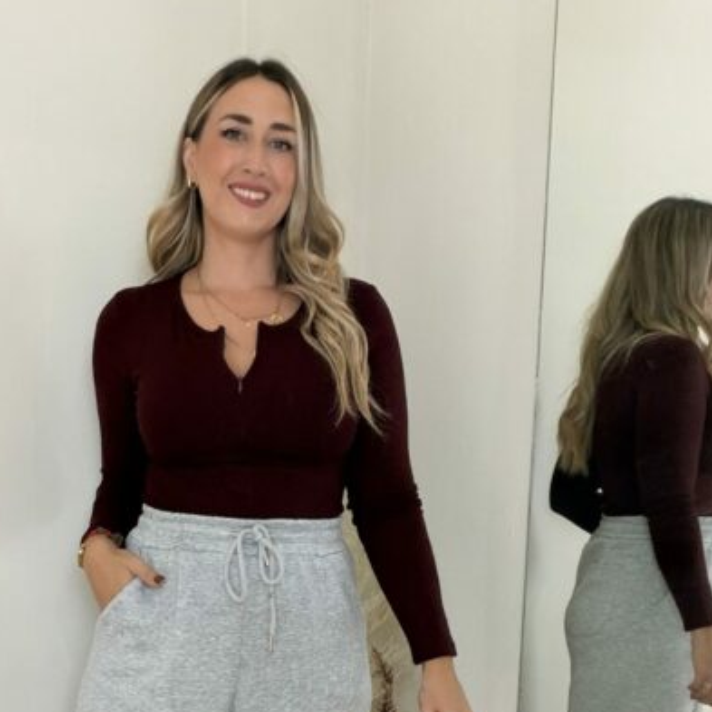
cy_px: 623
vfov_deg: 30.4
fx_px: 1257
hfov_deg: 31.4
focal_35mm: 54
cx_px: 248
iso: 100
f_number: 1.9
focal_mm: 2.71
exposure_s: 1/60
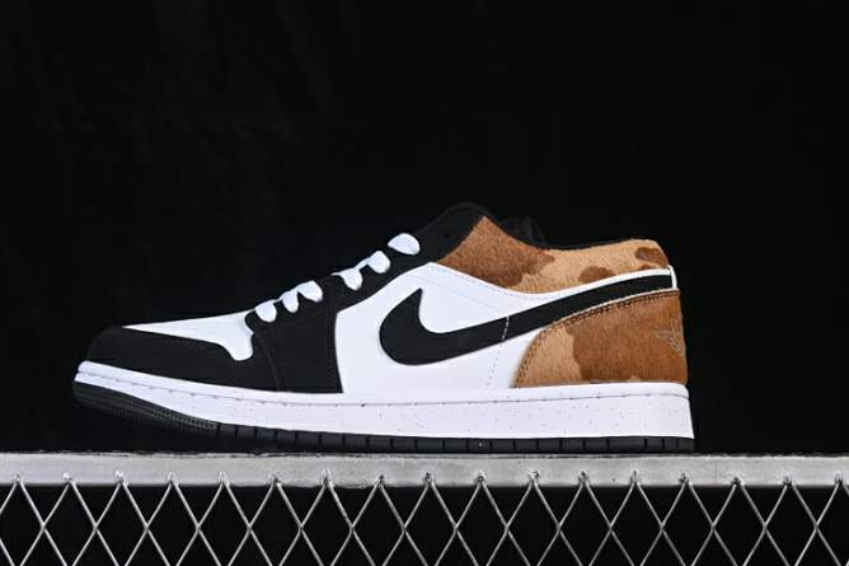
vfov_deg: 16.6
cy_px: 259
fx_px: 1933
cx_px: 393
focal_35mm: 82
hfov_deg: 24.8
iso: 160
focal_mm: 50
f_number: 8
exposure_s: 1/80
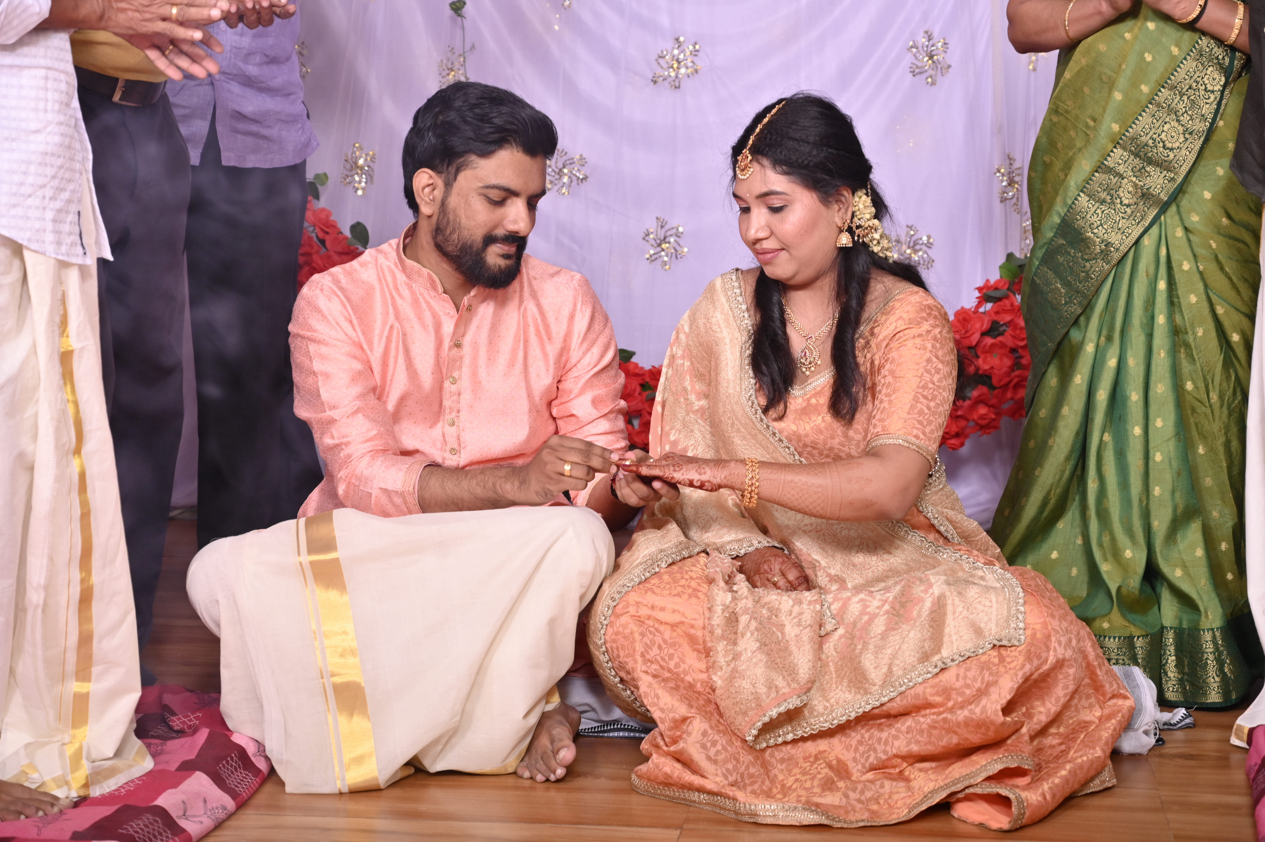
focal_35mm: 70
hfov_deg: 28.9
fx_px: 2458
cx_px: 632
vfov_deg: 19.4
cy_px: 421
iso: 640
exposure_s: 1/200
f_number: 5.6
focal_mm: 70
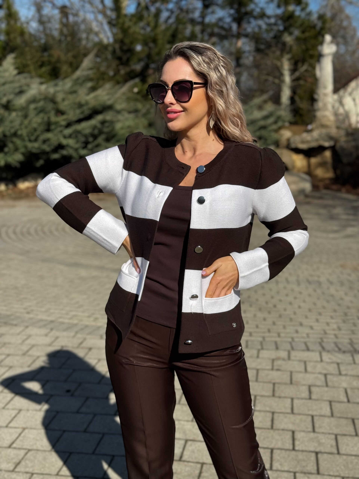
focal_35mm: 48
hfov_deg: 30.3
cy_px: 240
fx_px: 664
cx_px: 180
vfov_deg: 39.7
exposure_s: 1/7092
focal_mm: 6.76
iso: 80
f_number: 1.78
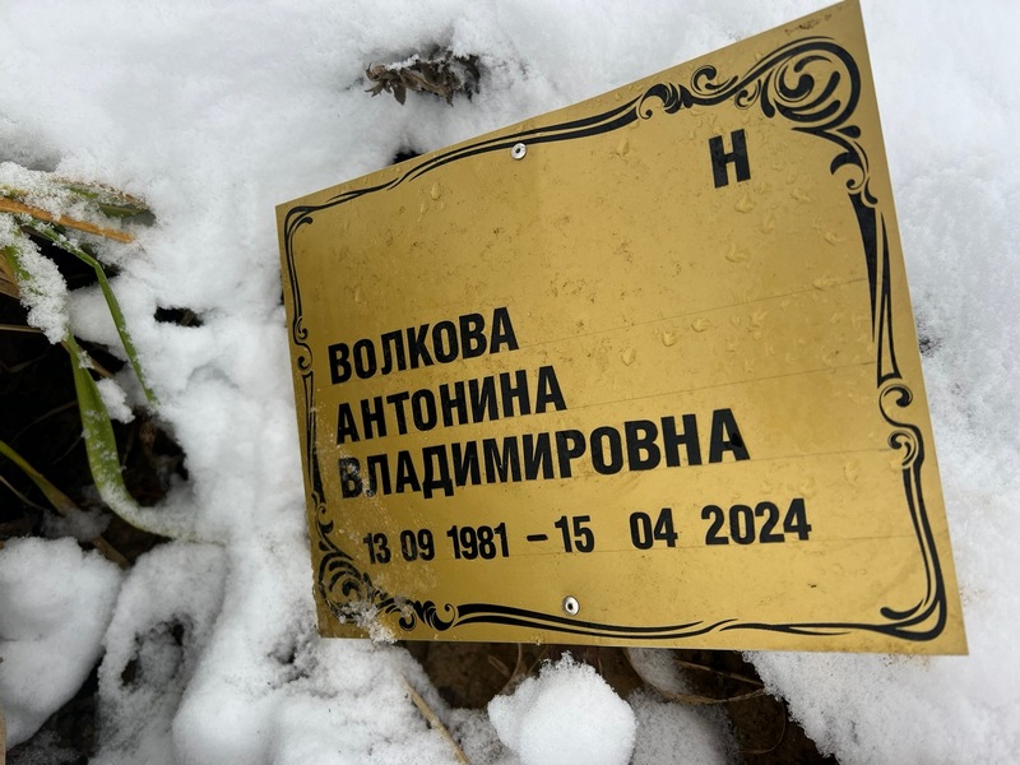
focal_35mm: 26
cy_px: 382
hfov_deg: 67.3
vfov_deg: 53.1
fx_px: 766
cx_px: 510
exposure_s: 1/219
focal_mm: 5.7
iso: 40
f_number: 1.5
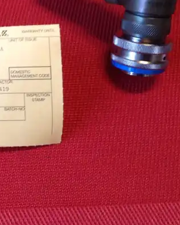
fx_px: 572
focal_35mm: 86
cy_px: 67
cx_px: -88
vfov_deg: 22.1
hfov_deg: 16.3
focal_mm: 4.28
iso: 64
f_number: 2.4
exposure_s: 1/15
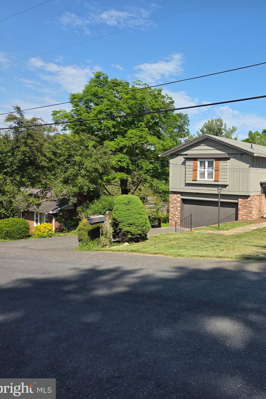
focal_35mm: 32
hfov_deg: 37.4
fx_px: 355
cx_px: 257
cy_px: 200
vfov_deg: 58.7
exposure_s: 1/3372
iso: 80
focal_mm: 5.4
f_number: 1.8
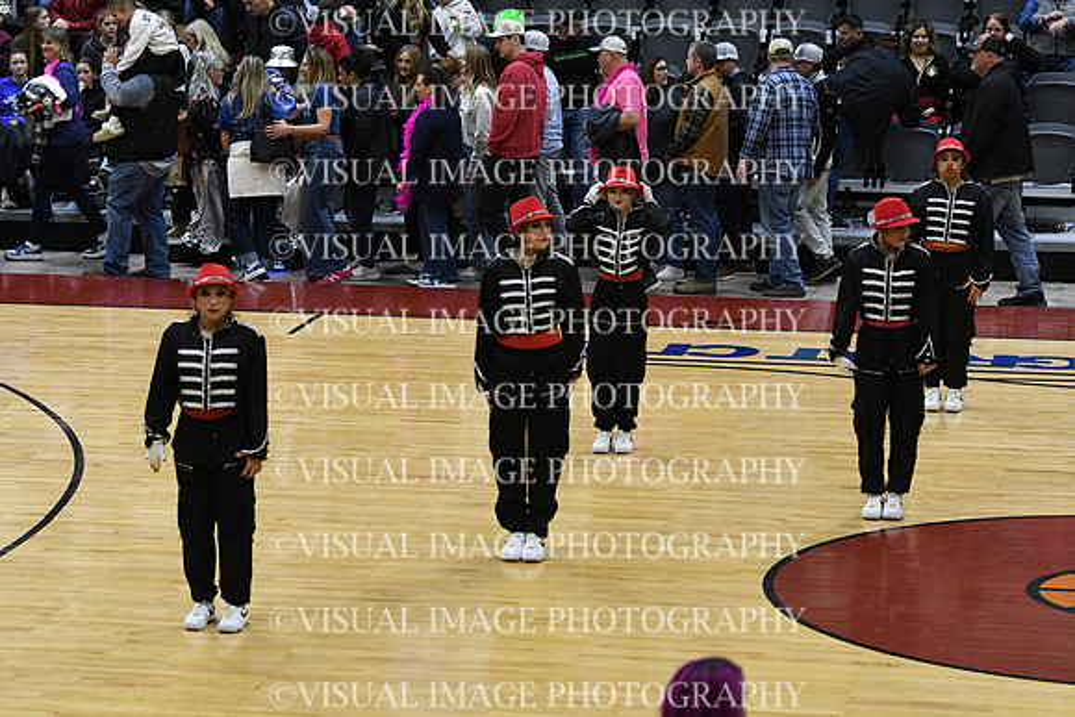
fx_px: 3674
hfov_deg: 16.6
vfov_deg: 11.2
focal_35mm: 123
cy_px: 358
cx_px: 538
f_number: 3.5
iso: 3200
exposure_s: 1/400
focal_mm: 82
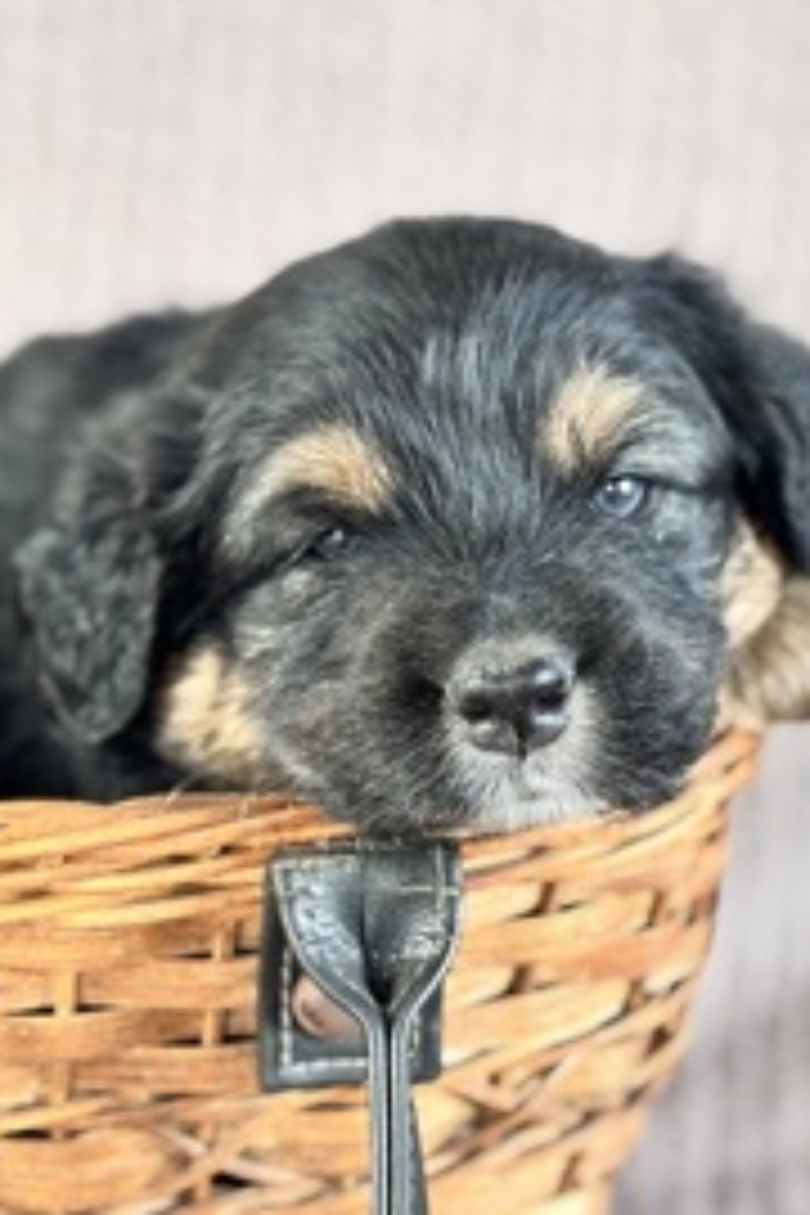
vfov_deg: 25.4
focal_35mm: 80
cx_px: 477
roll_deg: -1.5
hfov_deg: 17.1
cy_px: 608
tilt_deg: -14.7
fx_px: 2700
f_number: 1.6
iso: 160
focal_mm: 5.96
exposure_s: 1/60
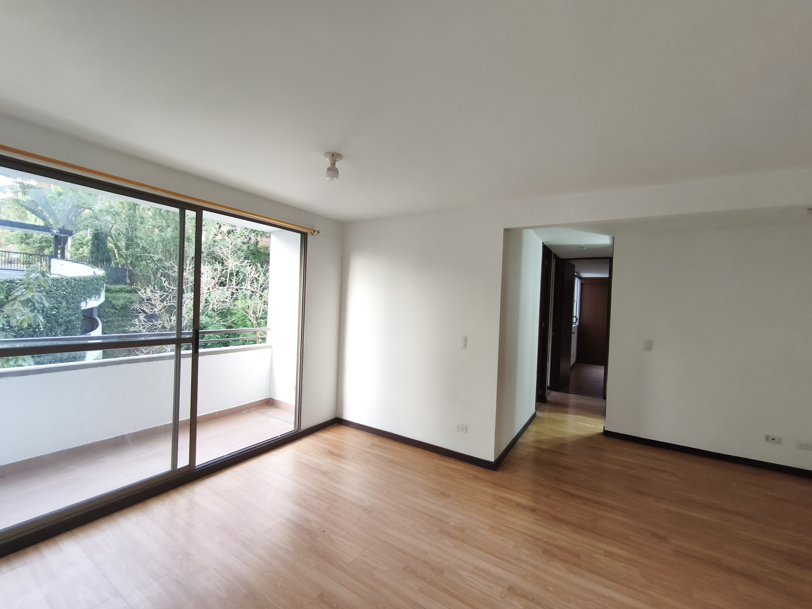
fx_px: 352
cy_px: 304
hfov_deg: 98.2
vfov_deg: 81.7
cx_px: 406
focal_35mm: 15
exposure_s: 1/30
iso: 200
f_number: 2.2
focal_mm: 1.91
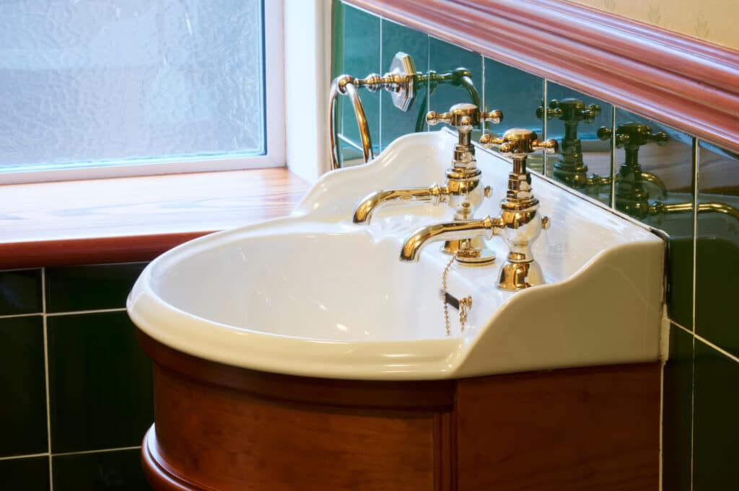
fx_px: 2256
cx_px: 370
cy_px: 246
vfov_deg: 12.4
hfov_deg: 18.6
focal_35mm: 110
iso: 100
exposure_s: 6
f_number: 22
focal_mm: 110
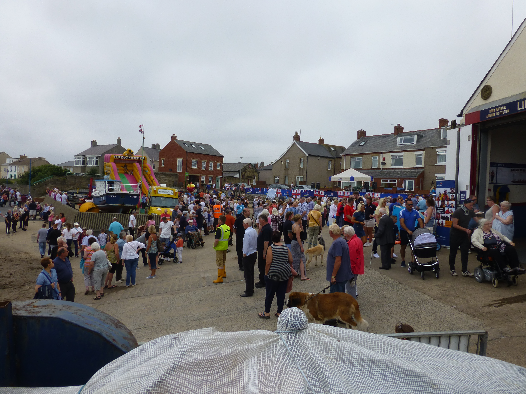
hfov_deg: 71.6
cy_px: 197
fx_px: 365
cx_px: 263
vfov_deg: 56.8
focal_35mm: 24
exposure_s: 1/800
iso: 100
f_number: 4
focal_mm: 4.3
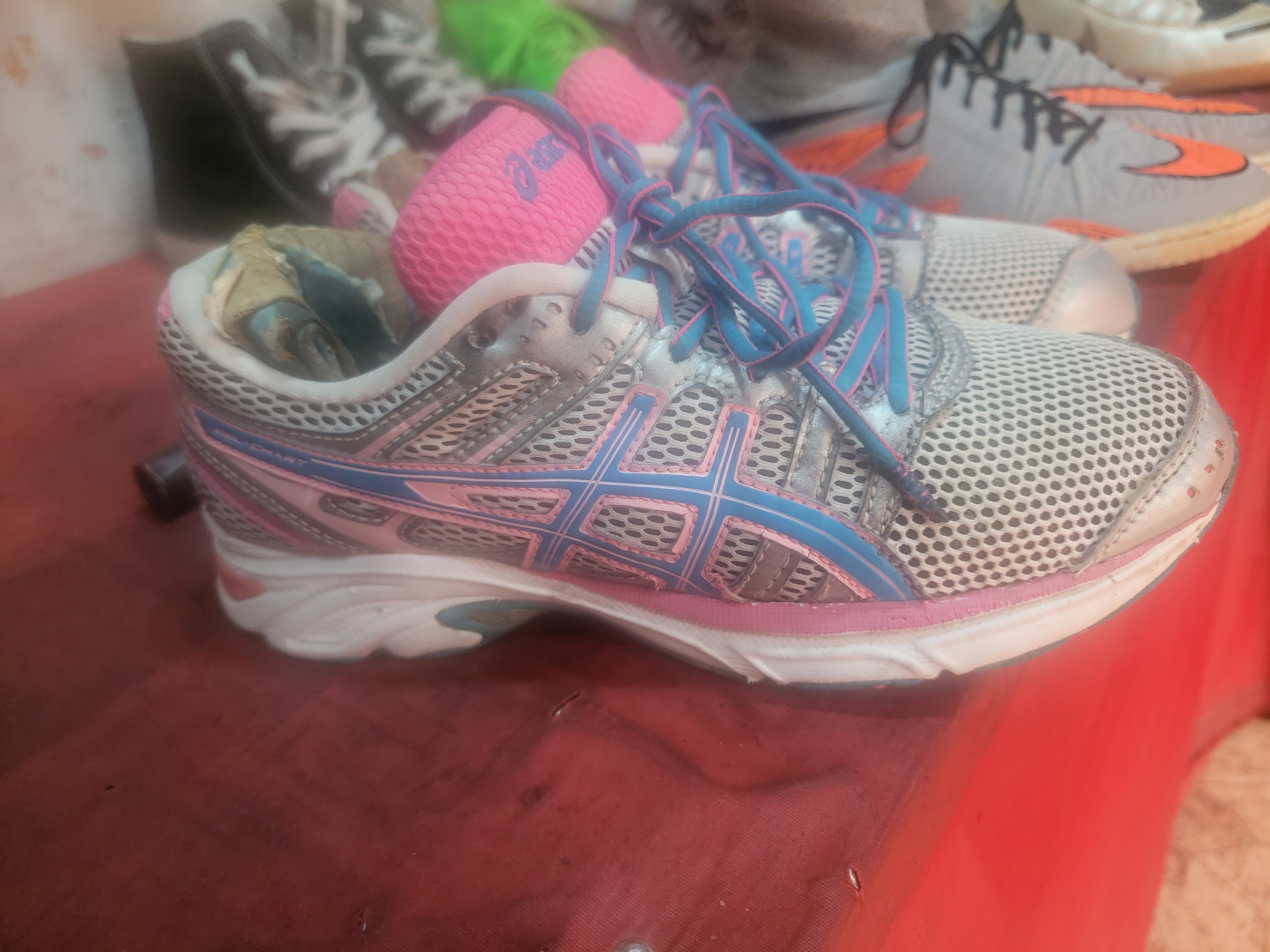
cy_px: 476
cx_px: 635
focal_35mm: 24
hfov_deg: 71.6
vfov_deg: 56.8
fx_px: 881
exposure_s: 1/50
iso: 640
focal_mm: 6.7
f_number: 1.8
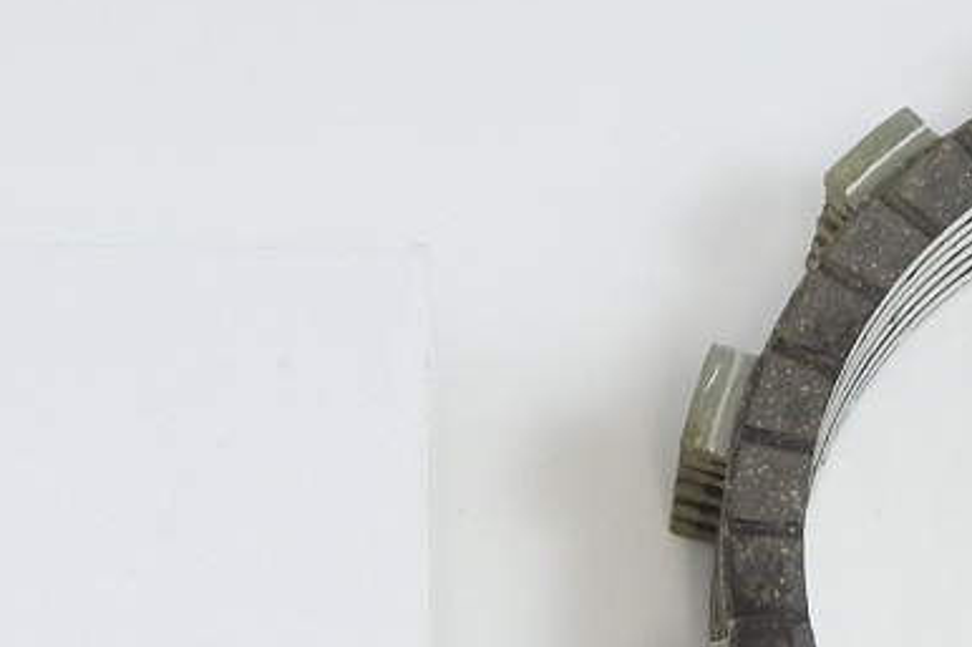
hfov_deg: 14.0
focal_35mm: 147
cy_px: 1304
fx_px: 3967
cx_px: 342
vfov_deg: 8.8
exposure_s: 1/125
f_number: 4
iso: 400
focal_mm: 12.8
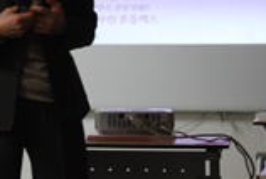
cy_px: -44
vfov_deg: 6.6
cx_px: 0
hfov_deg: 9.8
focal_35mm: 208
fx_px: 1542
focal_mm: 55
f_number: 5.6
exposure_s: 1/30
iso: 1100
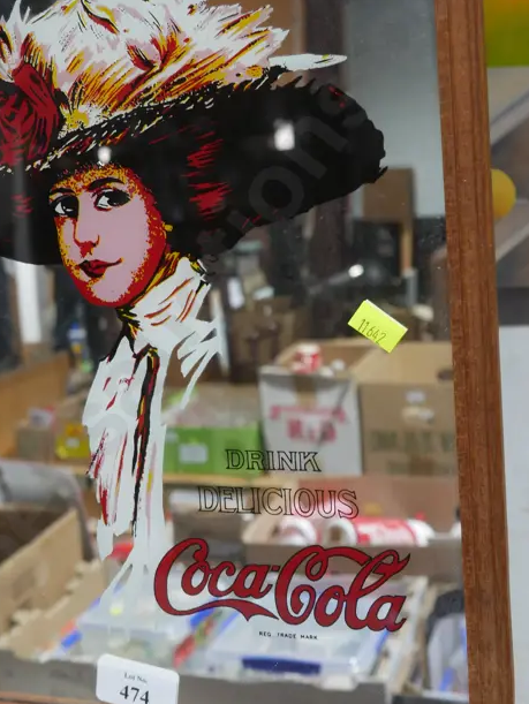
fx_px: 1160
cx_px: 172
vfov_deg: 33.8
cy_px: 331
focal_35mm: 57
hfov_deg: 25.5
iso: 400
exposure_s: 1/60
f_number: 4
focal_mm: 17
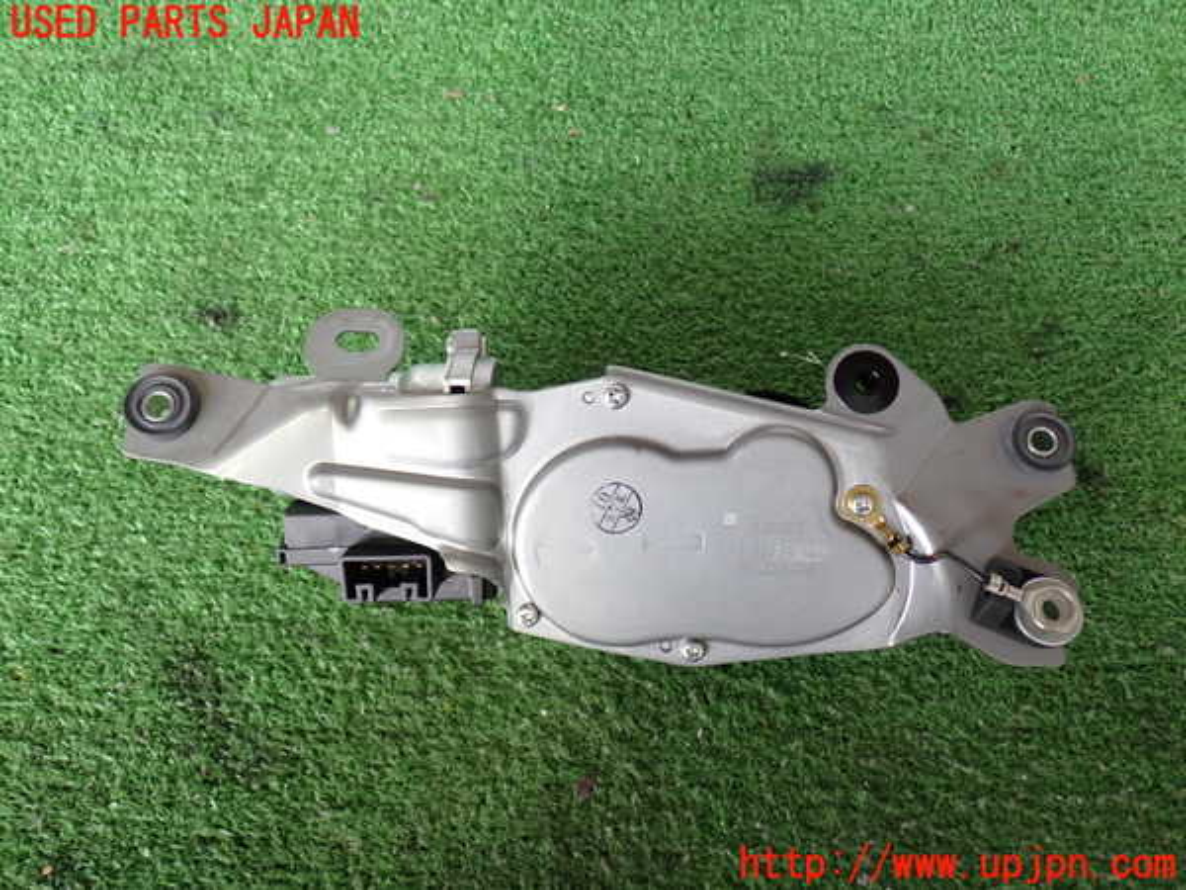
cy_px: 445
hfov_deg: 56.8
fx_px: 1096
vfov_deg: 44.2
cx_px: 593
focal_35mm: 32
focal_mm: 5.79
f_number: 2.4
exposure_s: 1/50
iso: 200
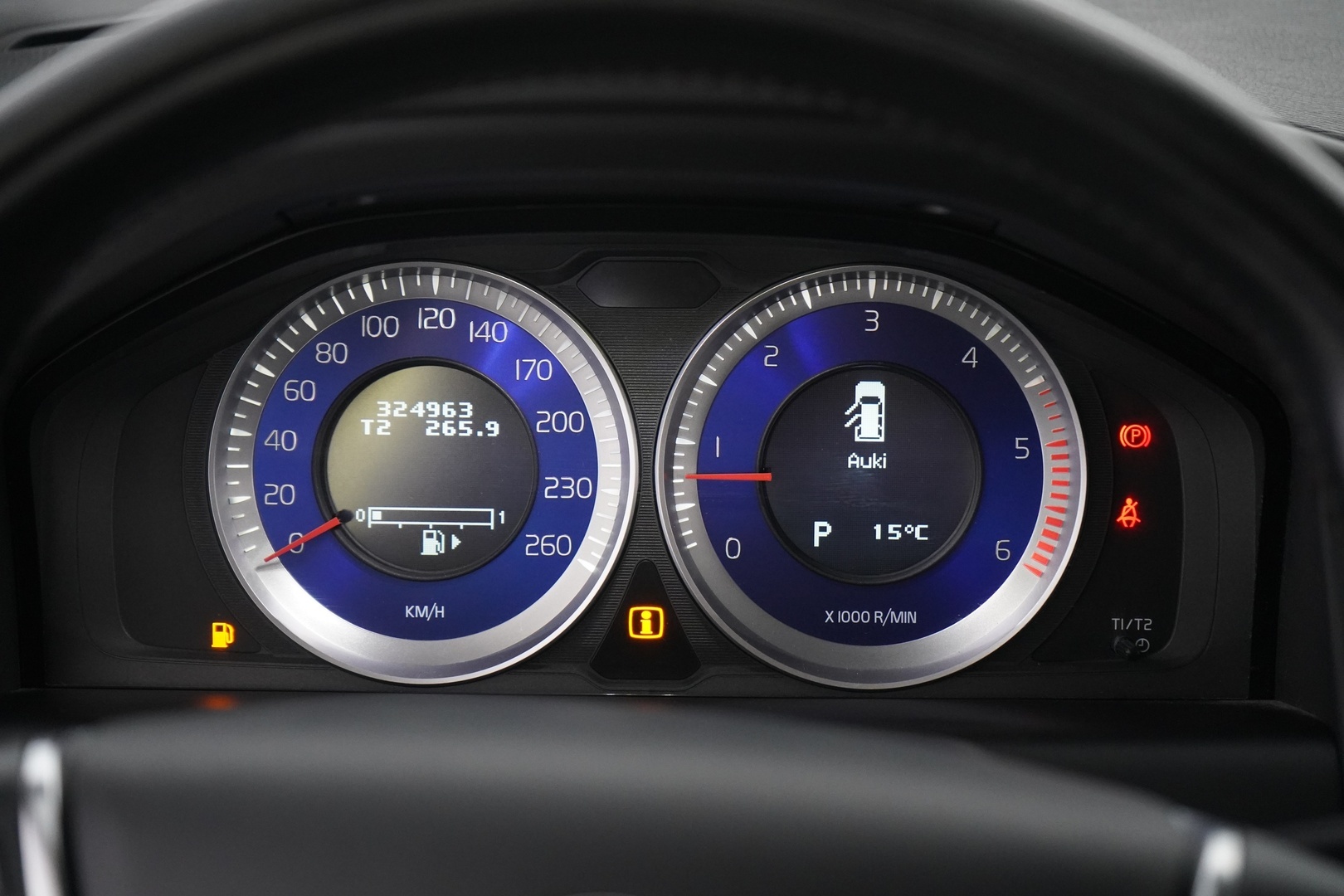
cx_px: 672
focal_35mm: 70
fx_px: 2613
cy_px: 448
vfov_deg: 19.5
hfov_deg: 28.8
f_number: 5.6
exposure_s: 1/40
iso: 6400
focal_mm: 70
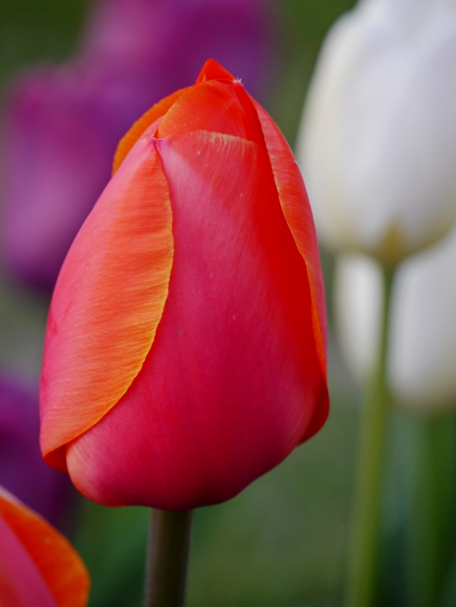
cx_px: 228
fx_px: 4247
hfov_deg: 6.1
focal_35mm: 242
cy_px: 304
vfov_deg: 8.2
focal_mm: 121
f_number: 5.6
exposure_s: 1/200
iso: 800
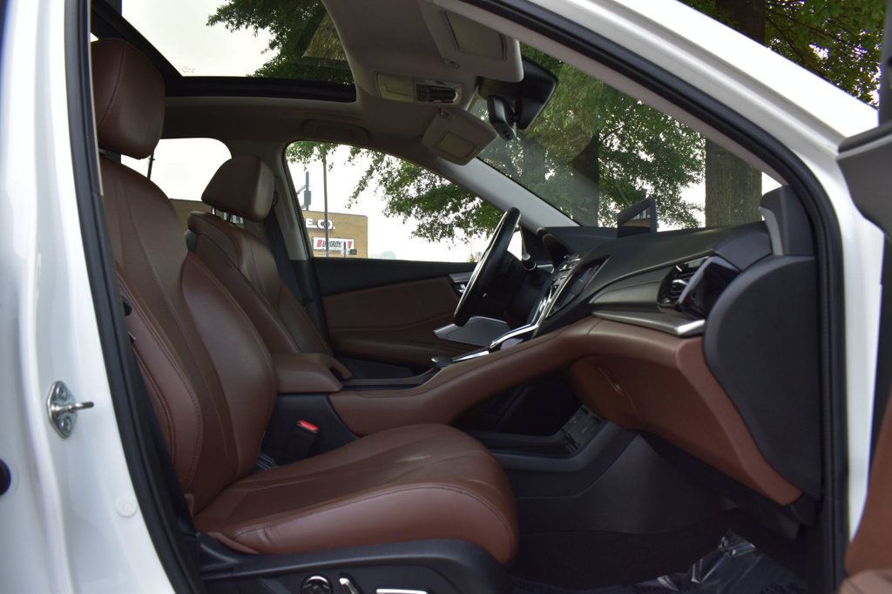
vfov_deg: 47.9
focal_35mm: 27
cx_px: 446
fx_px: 669
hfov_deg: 67.4
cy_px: 297
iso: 400
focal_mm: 18
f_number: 9
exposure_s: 1/160
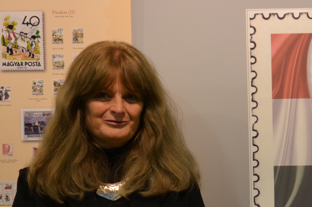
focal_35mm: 135
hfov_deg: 14.8
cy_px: 151
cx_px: 349
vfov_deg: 10.1
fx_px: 1170
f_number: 4.5
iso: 640
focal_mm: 35
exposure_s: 1/60
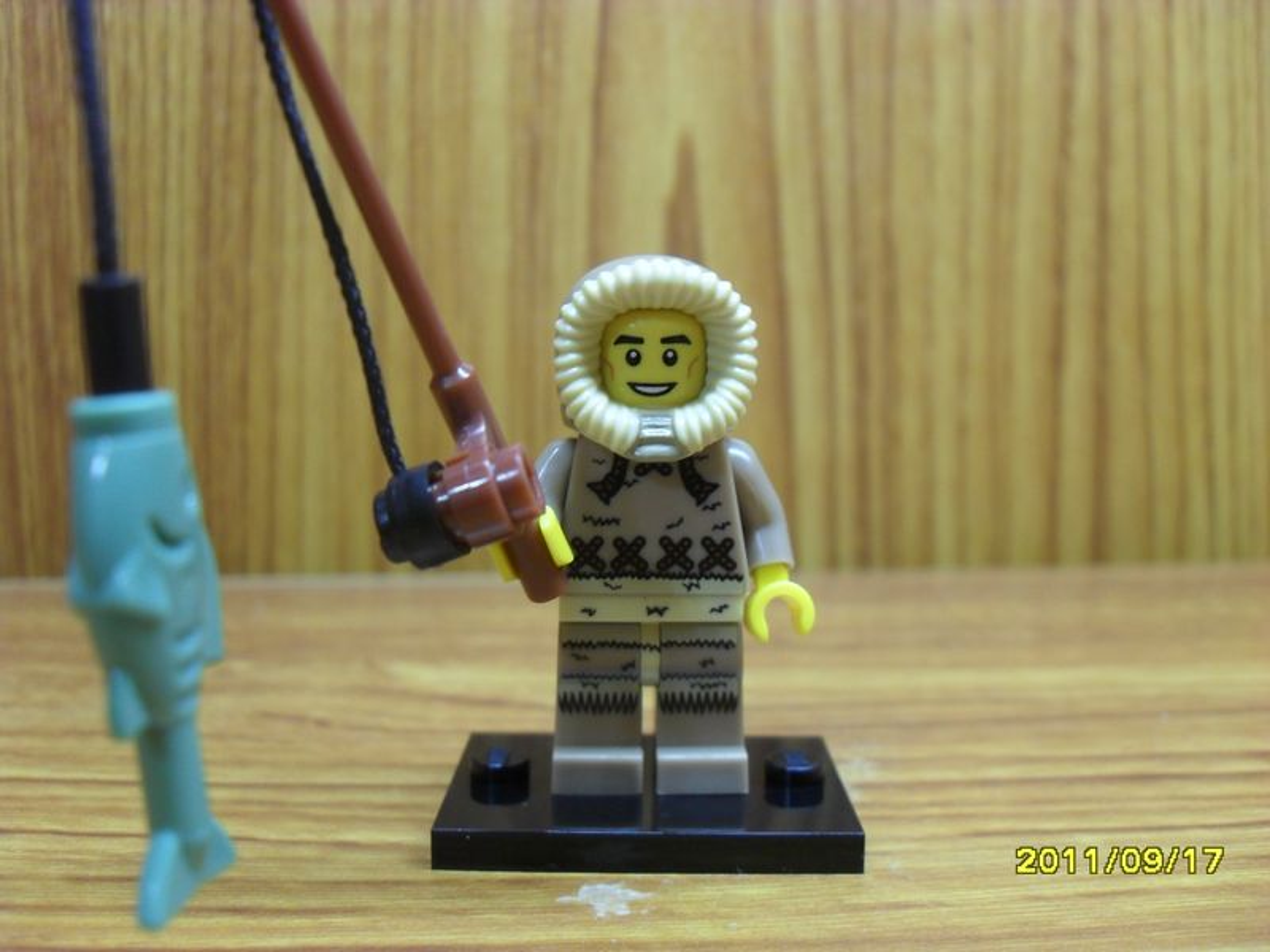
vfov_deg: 40.7
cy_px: 476
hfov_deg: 52.6
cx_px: 635
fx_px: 1284
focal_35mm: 35
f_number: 2.8
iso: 200
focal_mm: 6.2
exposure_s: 1/20
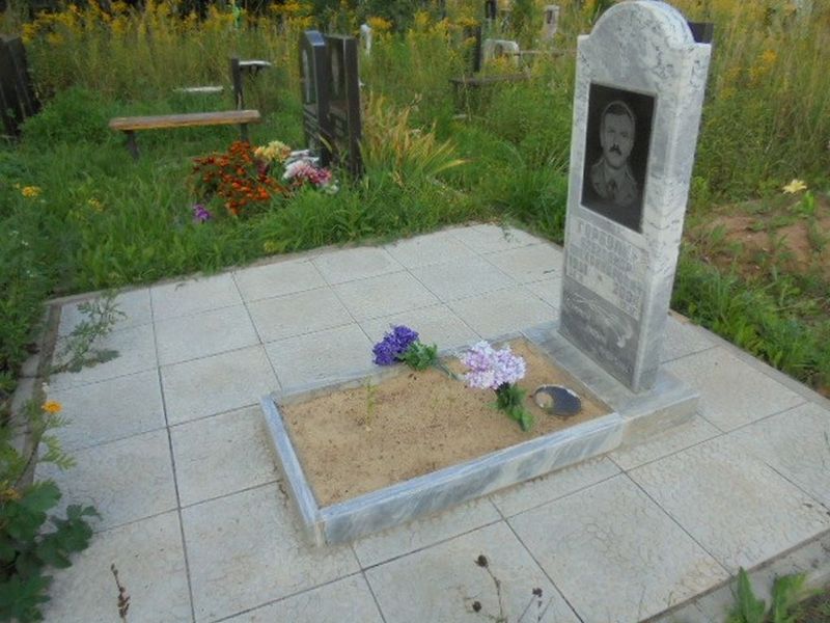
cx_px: 415
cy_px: 312
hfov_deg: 67.3
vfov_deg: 53.1
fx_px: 623
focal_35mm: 26
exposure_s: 1/250
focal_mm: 4.6
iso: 100
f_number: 3.5
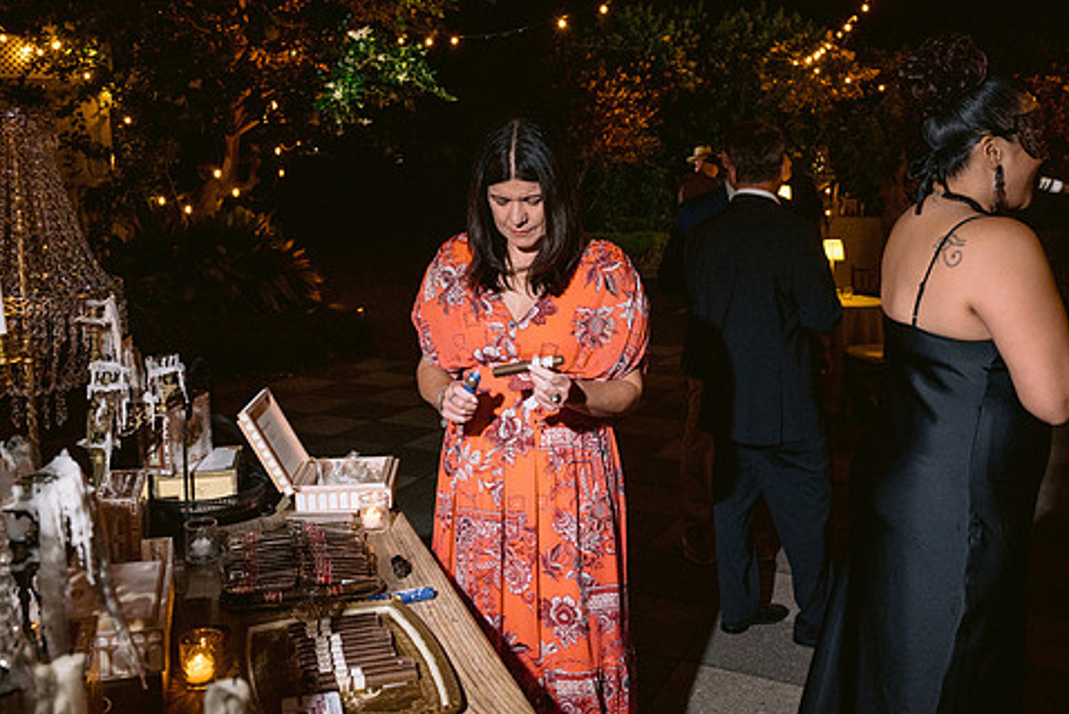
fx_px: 1010
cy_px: 359
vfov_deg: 38.9
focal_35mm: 34
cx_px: 557
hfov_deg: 55.8
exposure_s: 1/80
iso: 800
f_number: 5.6
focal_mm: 28
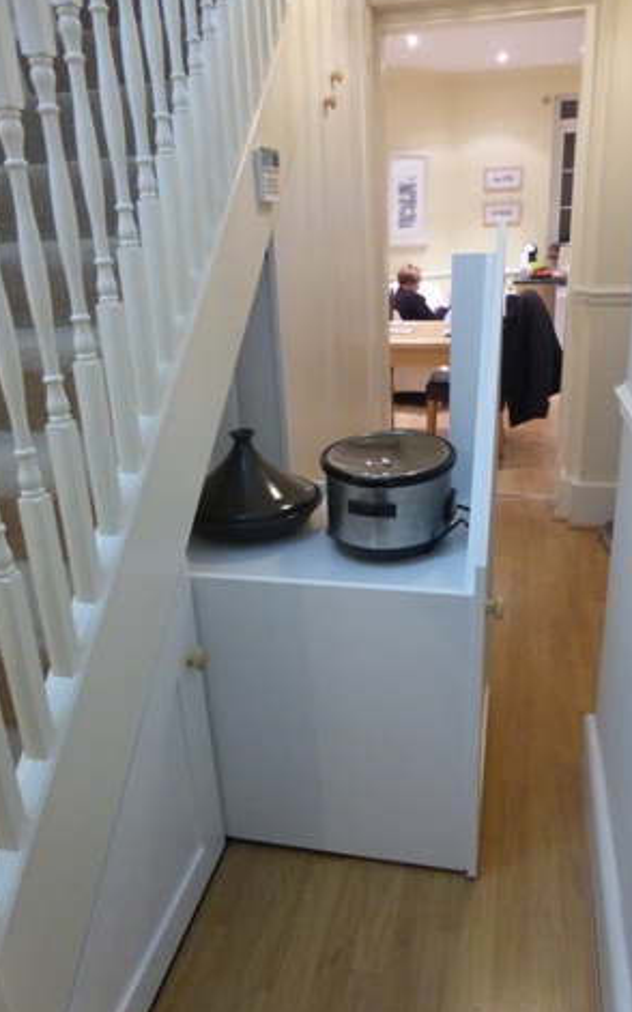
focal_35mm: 27
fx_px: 745
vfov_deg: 68.4
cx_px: 340
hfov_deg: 45.9
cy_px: 505
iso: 800
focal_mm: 4.3
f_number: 3.3
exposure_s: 1/25
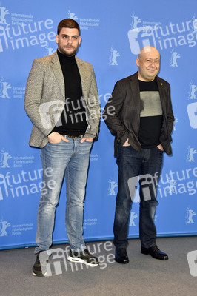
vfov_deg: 32.4
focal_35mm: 62
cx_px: 98
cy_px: 148
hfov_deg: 21.9
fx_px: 510
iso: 640
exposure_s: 1/125
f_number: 5.6
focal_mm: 62
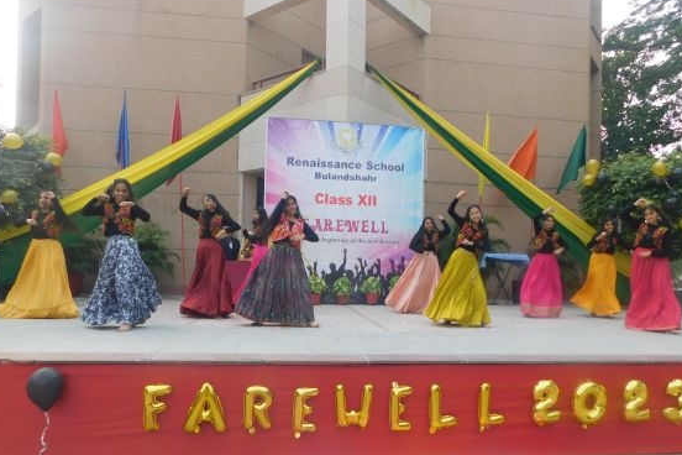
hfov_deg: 69.4
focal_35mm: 26
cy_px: 260
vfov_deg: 49.4
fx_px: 493
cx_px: 355
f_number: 3
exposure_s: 1/400
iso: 125
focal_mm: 4
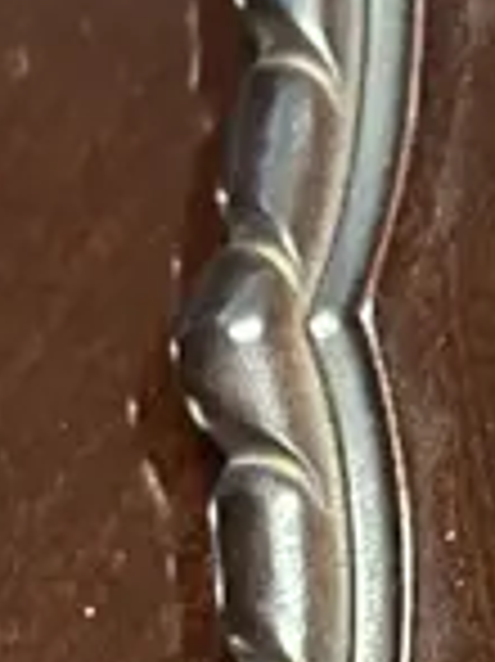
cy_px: 1342
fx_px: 3189
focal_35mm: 167
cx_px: 364
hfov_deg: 8.9
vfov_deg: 10.8
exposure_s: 1/33
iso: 640
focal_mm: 6.86
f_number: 1.78
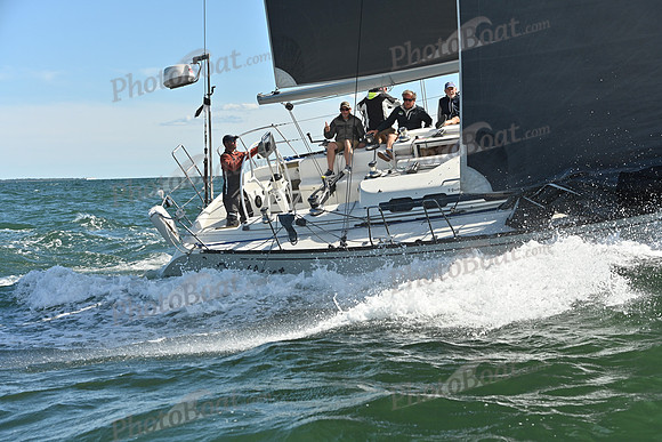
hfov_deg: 28.8
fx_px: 1287
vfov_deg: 19.5
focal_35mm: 70
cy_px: 221
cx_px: 331
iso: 320
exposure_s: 1/1600
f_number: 6.3
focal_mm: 70
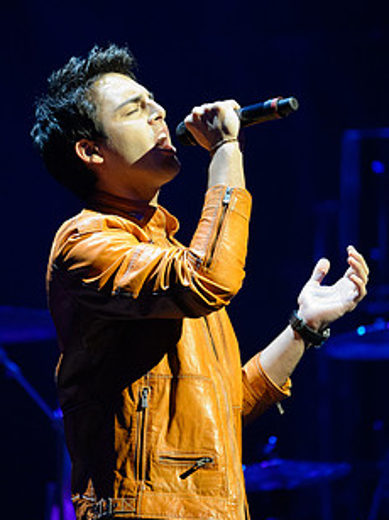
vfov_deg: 7.0
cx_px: 195
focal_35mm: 282
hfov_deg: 5.3
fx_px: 4228
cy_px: 283
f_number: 4
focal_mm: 200
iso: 9000
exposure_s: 1/125
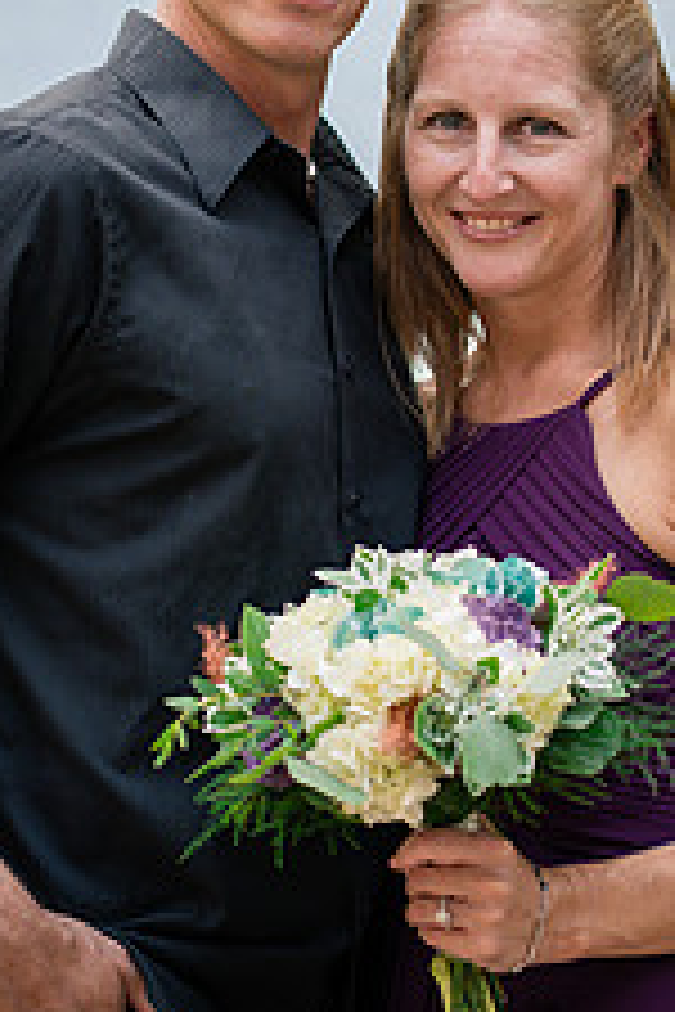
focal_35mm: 170
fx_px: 4781
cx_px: 400
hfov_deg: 8.1
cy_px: 355
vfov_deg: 12.1
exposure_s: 1/1250
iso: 800
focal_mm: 85
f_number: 3.2
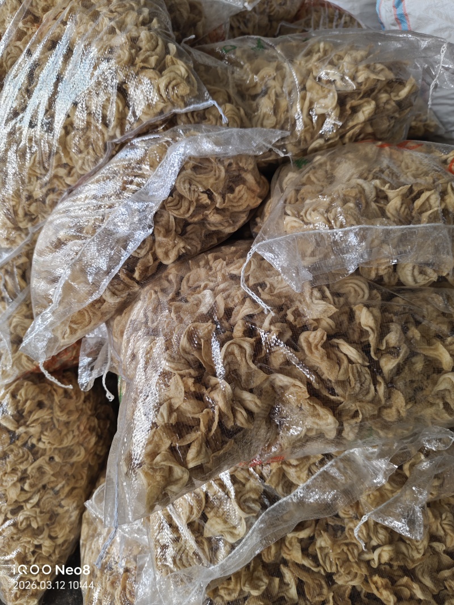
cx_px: 227
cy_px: 302
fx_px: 420
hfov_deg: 56.8
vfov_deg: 71.6
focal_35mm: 24
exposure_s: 1/100
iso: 55
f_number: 1.88
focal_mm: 5.56
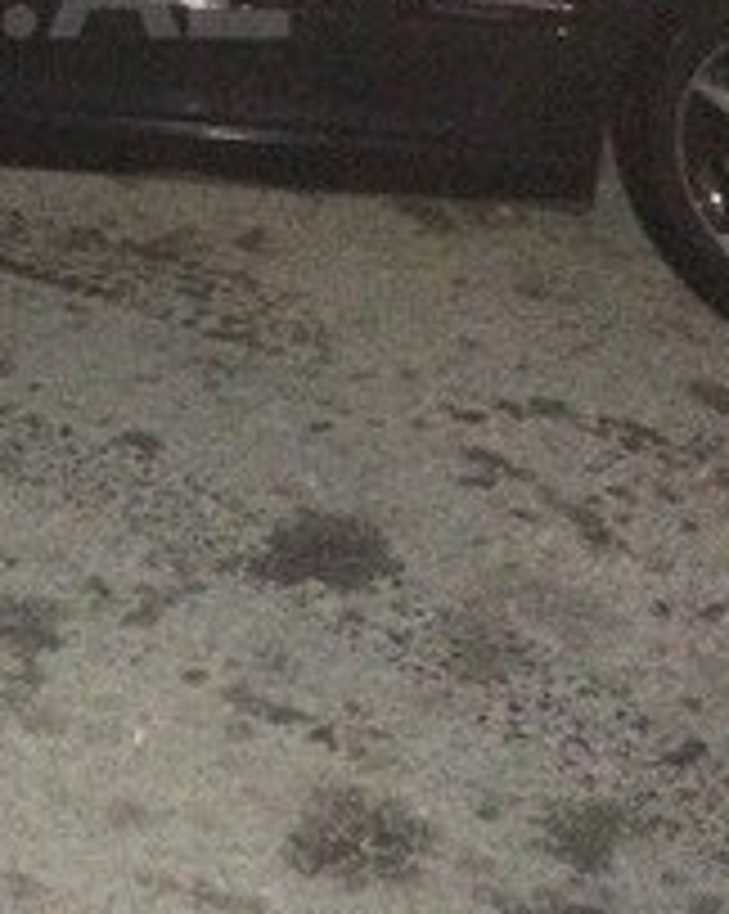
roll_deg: -2.6
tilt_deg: -17.1
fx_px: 2485
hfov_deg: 16.0
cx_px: -171
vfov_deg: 20.1
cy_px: -29
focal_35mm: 92
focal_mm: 4.15
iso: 1250
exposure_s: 1/17
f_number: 2.2
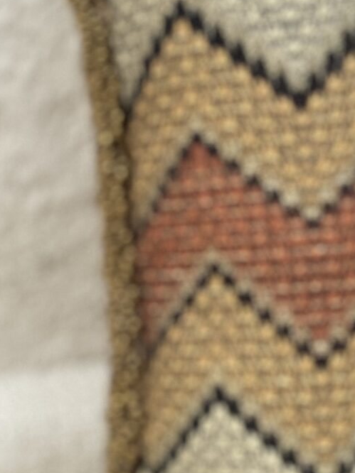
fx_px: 2737
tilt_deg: -20.1
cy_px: 138
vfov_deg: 9.9
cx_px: 471
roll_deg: -2.8
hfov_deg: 7.3
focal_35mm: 200
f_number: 2
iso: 250
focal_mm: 6
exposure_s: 1/113
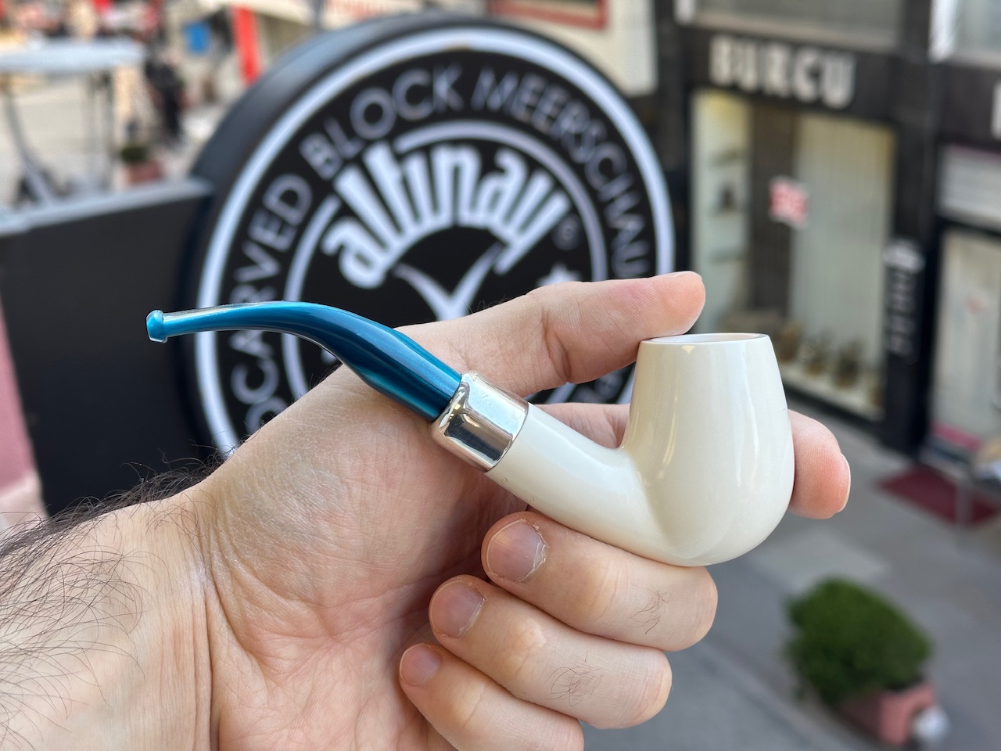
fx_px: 1388
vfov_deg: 30.3
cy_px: 376
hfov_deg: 39.7
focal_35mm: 48
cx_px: 500
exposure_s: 1/196
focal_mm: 6.86
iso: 64
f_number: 1.78
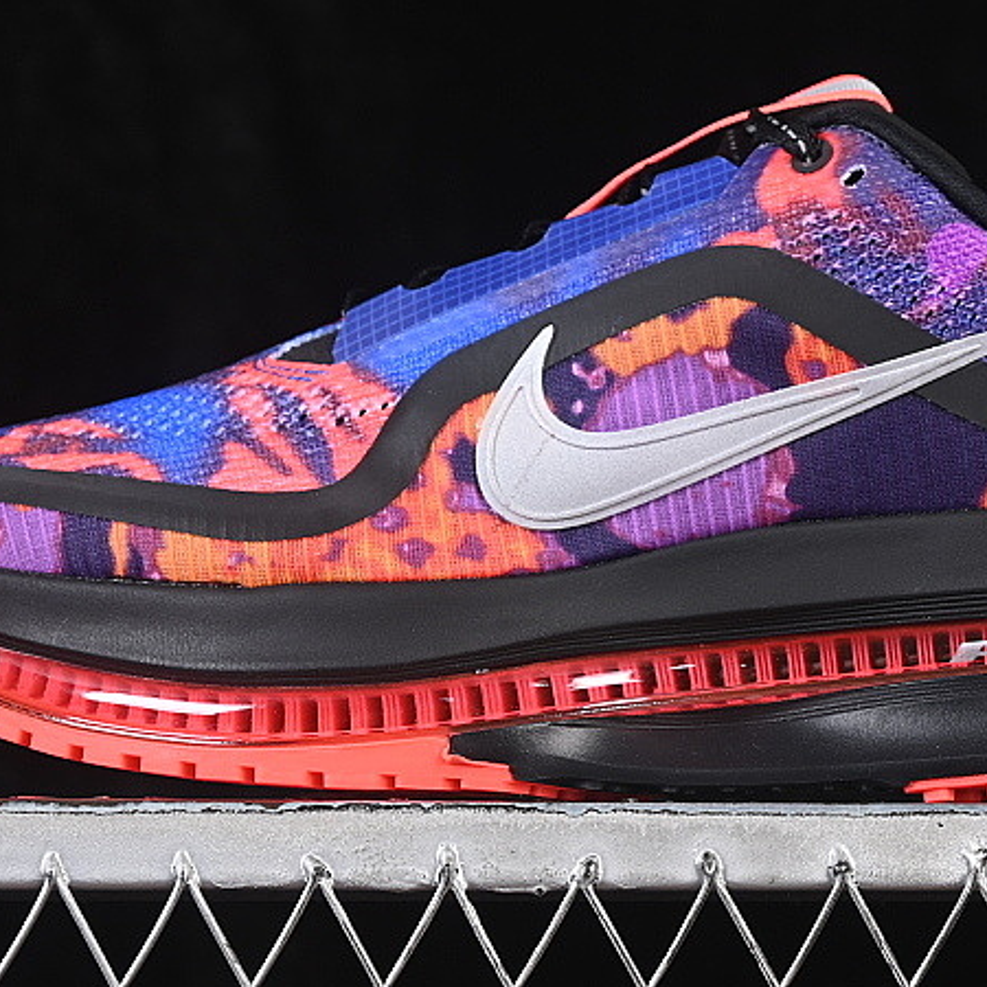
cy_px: 314
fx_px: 4936
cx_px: 662
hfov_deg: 11.4
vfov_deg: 11.4
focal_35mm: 153
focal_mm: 50
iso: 160
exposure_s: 1/60
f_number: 6.3
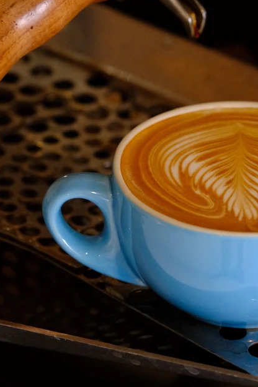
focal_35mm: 209
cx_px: 220
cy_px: 143
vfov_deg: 9.8
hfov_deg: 6.6
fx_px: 2247
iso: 2500
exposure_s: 1/125
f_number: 4
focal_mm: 80
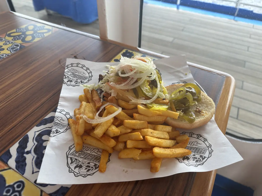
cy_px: 98
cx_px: 131
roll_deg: -0.5
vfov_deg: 56.8
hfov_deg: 71.6
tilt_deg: -44.3
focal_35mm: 24
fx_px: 182
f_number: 1.78
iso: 80
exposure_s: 1/264
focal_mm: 6.86
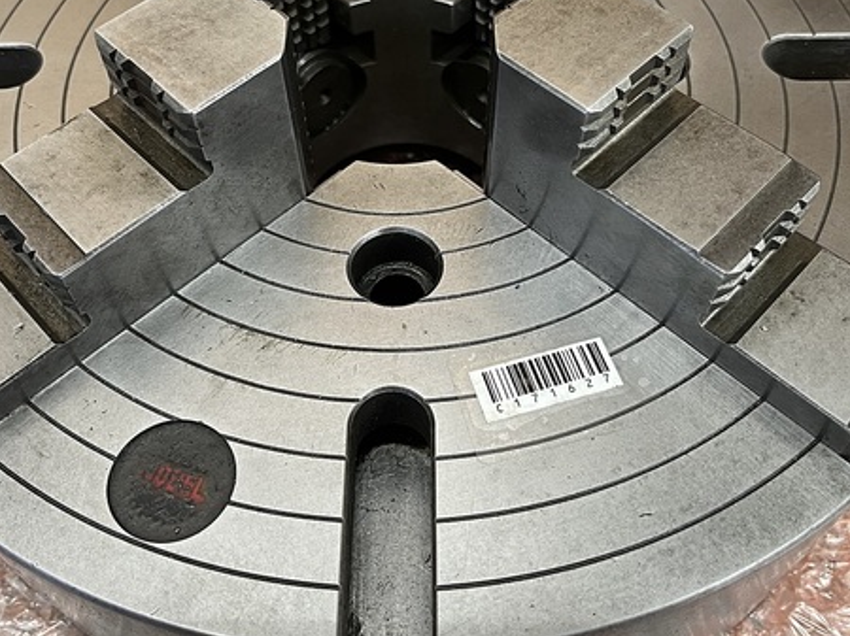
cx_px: 408
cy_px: 221
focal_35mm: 37
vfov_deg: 38.3
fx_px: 908
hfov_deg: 50.1
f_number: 1.6
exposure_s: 1/50
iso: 160
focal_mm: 5.1
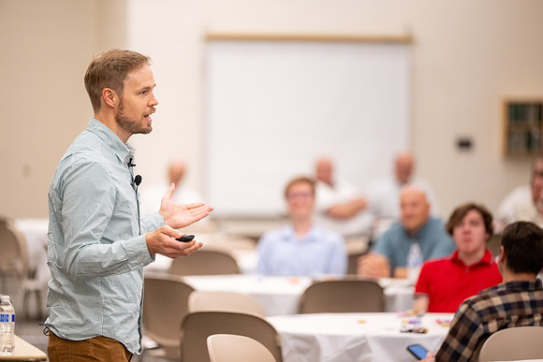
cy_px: 181
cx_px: 272
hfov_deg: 10.3
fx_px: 3017
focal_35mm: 200
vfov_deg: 6.9
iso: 2000
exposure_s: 1/250
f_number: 2.8
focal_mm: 200
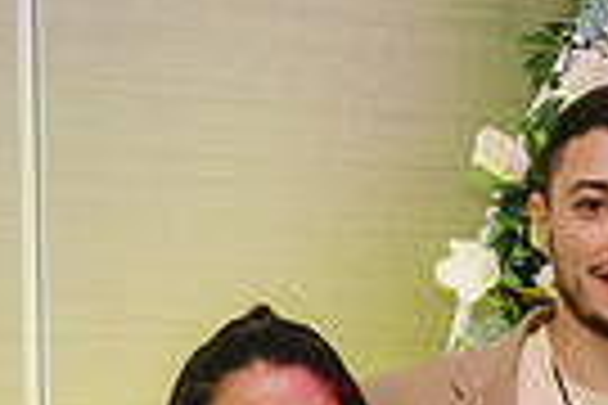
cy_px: 754
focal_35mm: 197
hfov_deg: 10.3
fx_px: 3327
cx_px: 712
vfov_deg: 6.8
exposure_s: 1/125
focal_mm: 46
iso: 2500
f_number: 2.8
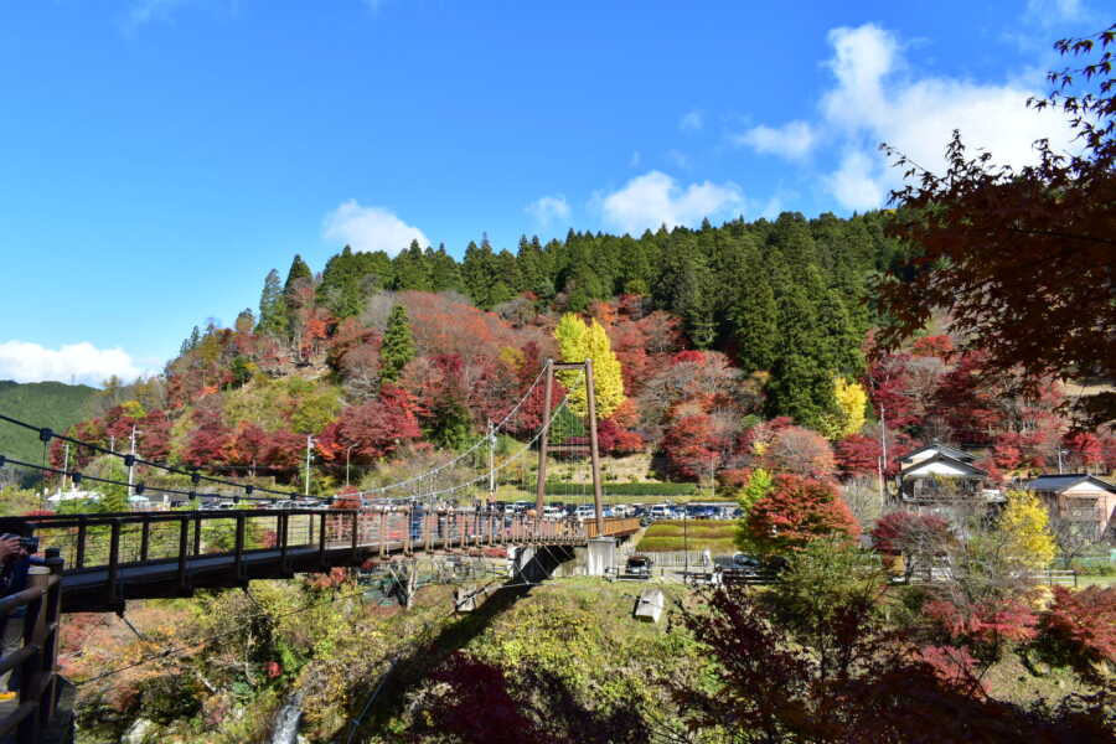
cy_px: 372
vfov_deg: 47.9
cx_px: 558
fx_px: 837
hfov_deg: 67.4
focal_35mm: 27
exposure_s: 1/400
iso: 400
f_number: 11
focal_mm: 18
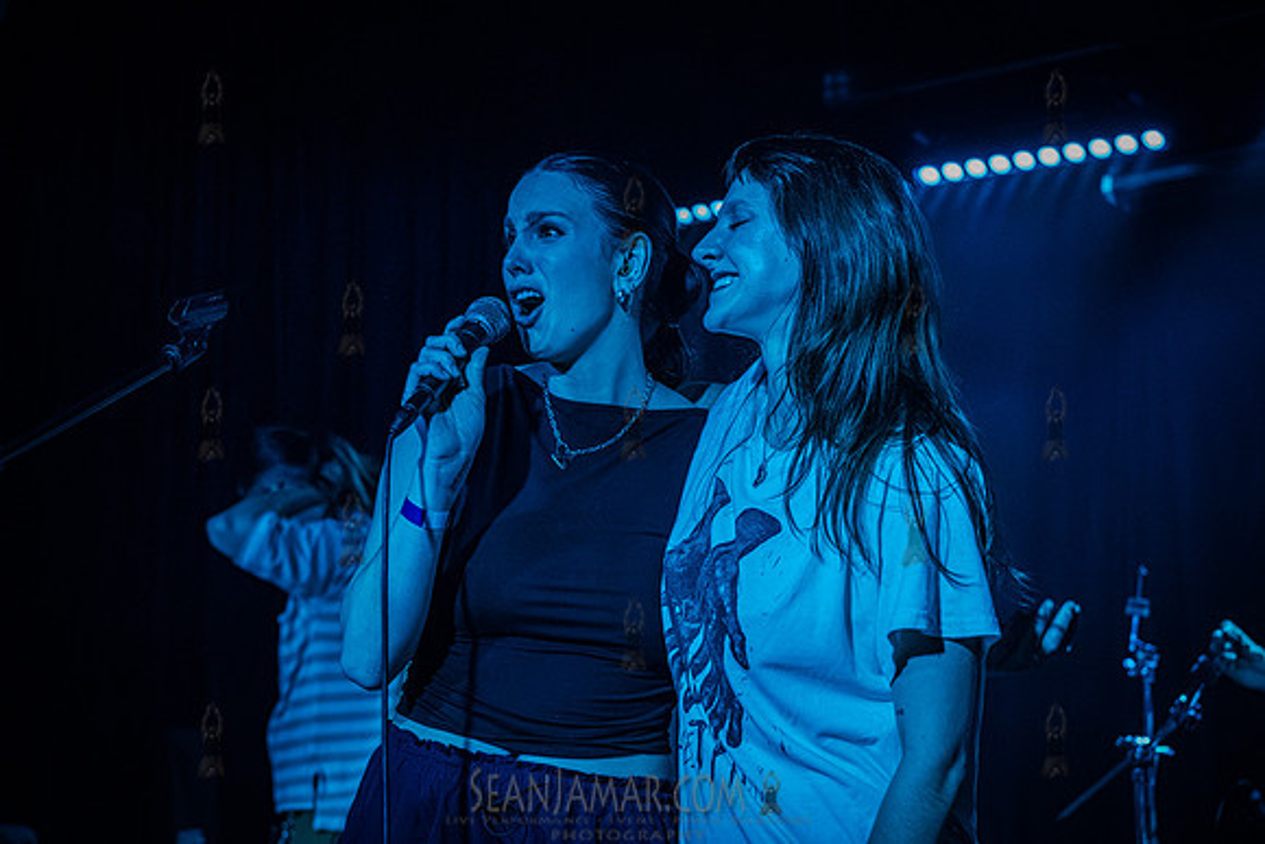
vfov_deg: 22.9
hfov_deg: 33.8
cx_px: 595
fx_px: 2083
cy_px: 371
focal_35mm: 59
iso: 16000
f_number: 3.2
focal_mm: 52
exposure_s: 1/320
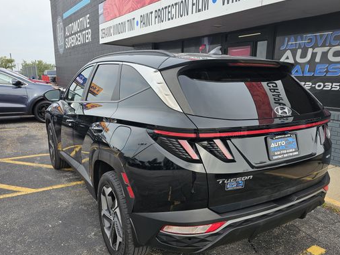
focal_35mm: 29
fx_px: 285
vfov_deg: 48.2
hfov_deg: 61.3
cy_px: 139
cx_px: 199
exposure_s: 1/207
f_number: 1.7
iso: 10
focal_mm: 6.3
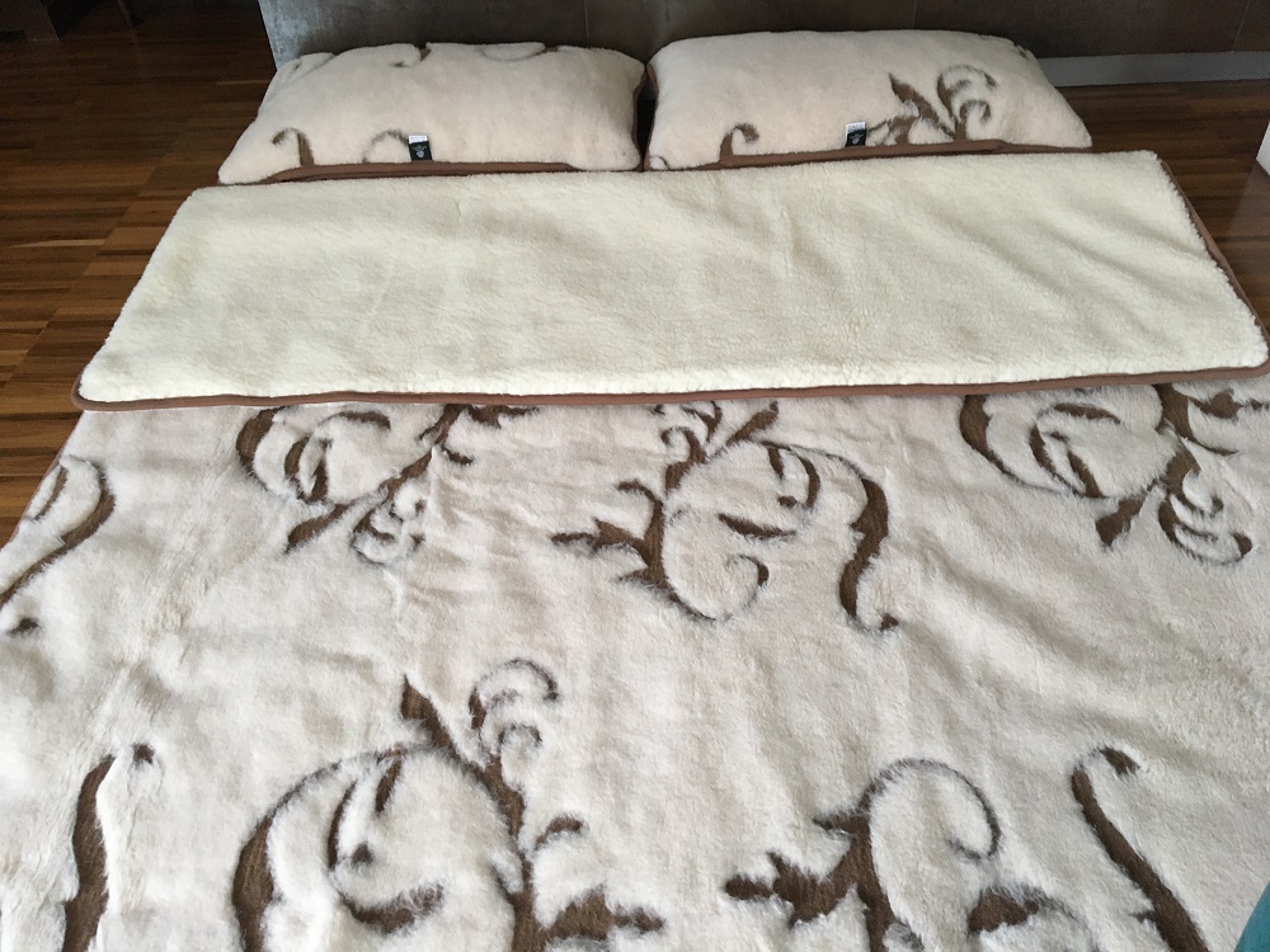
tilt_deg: -44.2
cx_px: 635
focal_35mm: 29
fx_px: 1064
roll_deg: +4.4
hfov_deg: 61.7
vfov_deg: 48.2
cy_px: 476
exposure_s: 1/33
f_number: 2.2
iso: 125
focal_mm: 4.15
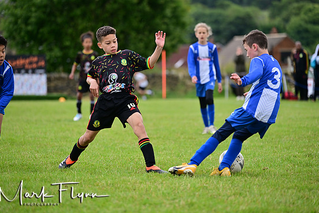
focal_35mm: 159
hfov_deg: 12.9
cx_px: 153
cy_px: 104
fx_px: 1409
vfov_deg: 8.6
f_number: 2.8
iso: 400
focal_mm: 150
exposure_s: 1/2000
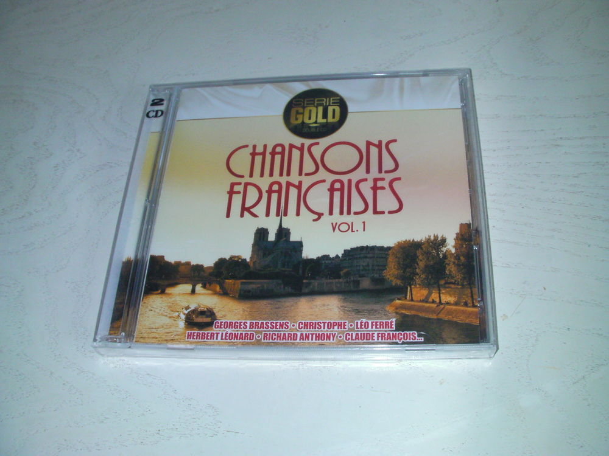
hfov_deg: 49.0
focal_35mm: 38
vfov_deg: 37.7
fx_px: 669
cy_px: 228
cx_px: 304
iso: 188
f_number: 5.6
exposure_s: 1/30
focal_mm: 6.3
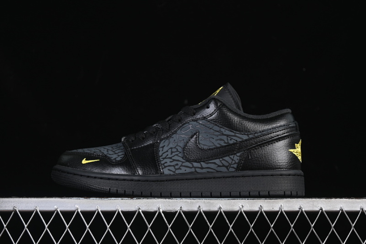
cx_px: 183
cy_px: 122
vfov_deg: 18.2
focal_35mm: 75
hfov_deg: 27.0
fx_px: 762
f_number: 6.3
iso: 160
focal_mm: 50
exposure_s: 1/60
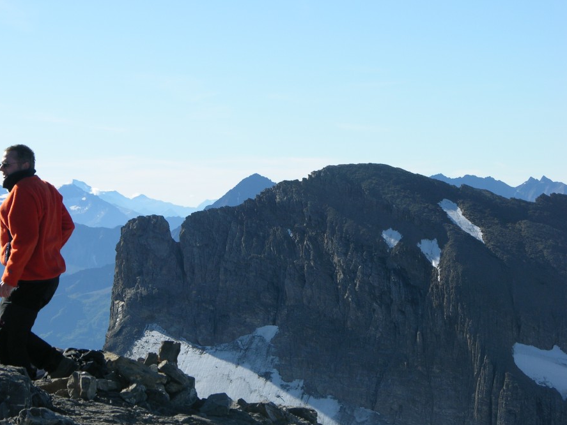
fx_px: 2458
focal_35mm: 150
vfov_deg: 9.9
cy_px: 214
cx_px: 247
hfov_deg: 13.2
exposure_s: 1/266
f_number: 5.4
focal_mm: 31.9
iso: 50
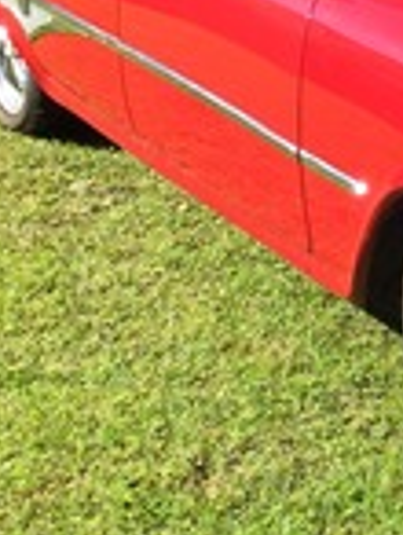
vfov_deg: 16.5
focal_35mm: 119
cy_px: 297
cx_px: 553
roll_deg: -2.3
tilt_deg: -17.0
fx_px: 1842
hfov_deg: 12.1
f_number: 2.2
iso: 32
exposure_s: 1/628
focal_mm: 4.15
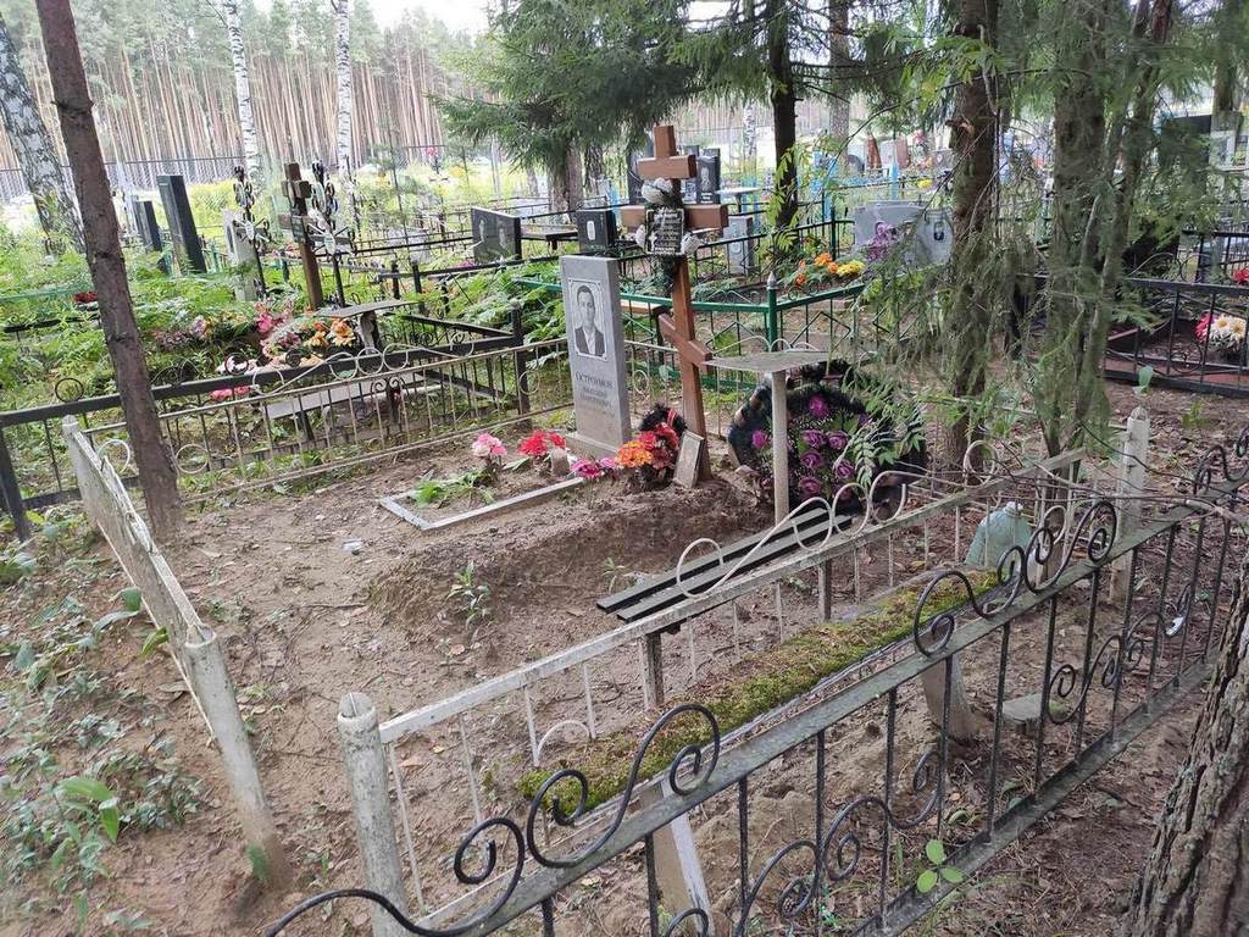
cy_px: 468
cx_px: 624
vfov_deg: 53.1
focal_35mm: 26
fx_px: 938
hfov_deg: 67.3
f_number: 1.75
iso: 174
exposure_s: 1/50
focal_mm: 4.77
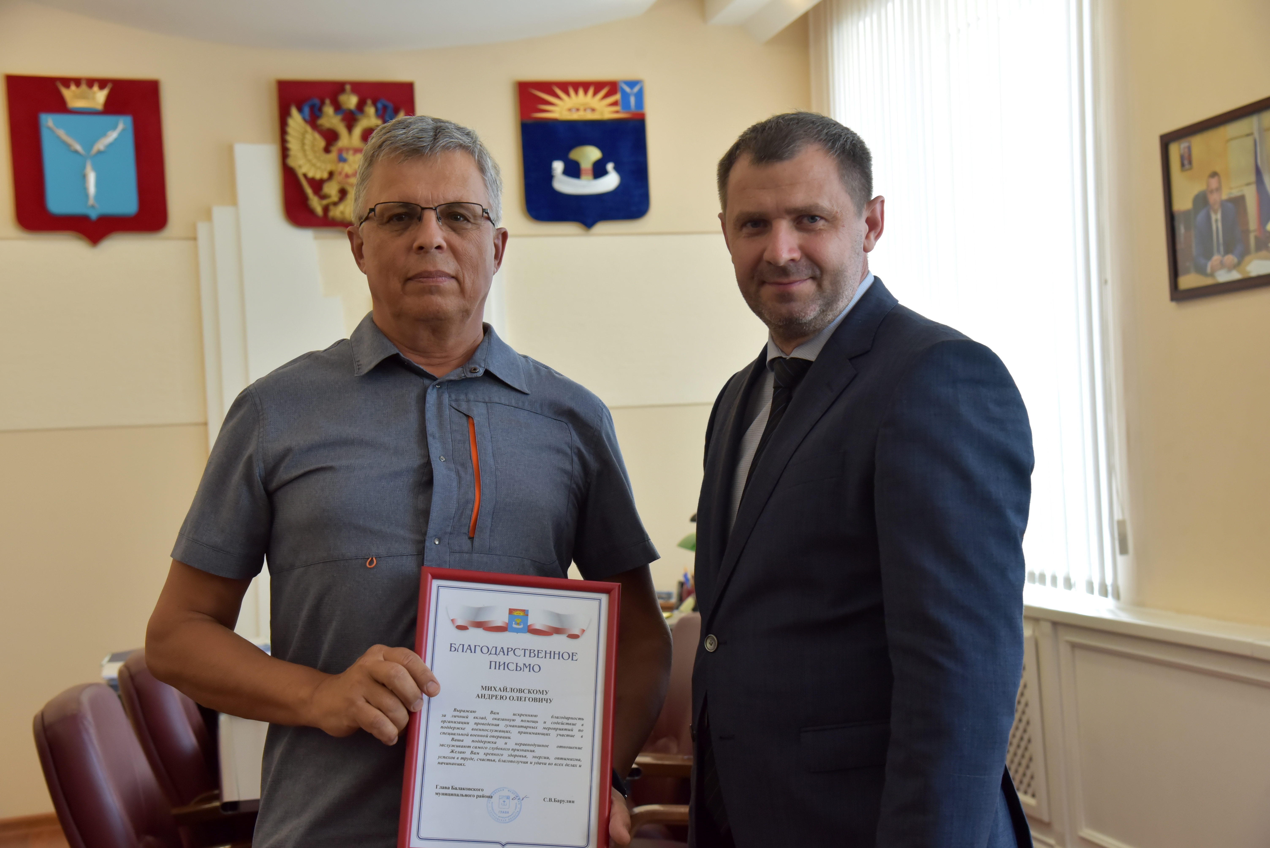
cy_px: 424
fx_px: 1835
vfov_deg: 26.0
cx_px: 635
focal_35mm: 52
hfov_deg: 38.2
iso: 2000
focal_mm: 52
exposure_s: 1/200
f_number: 7.1
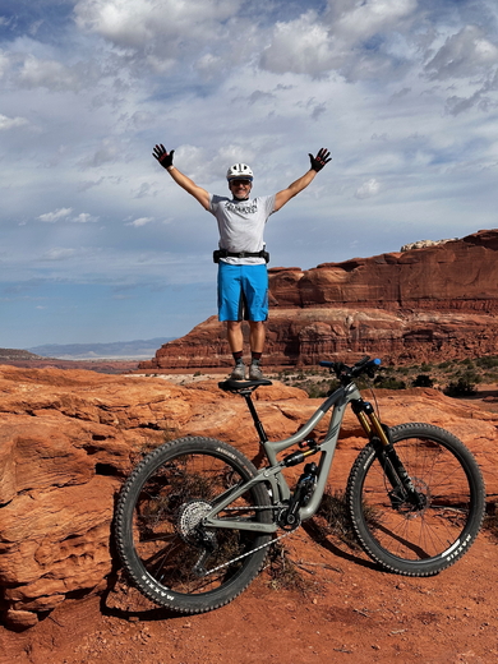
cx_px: 249
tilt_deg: +1.8
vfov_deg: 39.7
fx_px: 921
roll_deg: +1.2
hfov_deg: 30.3
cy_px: 332
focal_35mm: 48
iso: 64
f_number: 1.78
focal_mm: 6.86
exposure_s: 1/7634
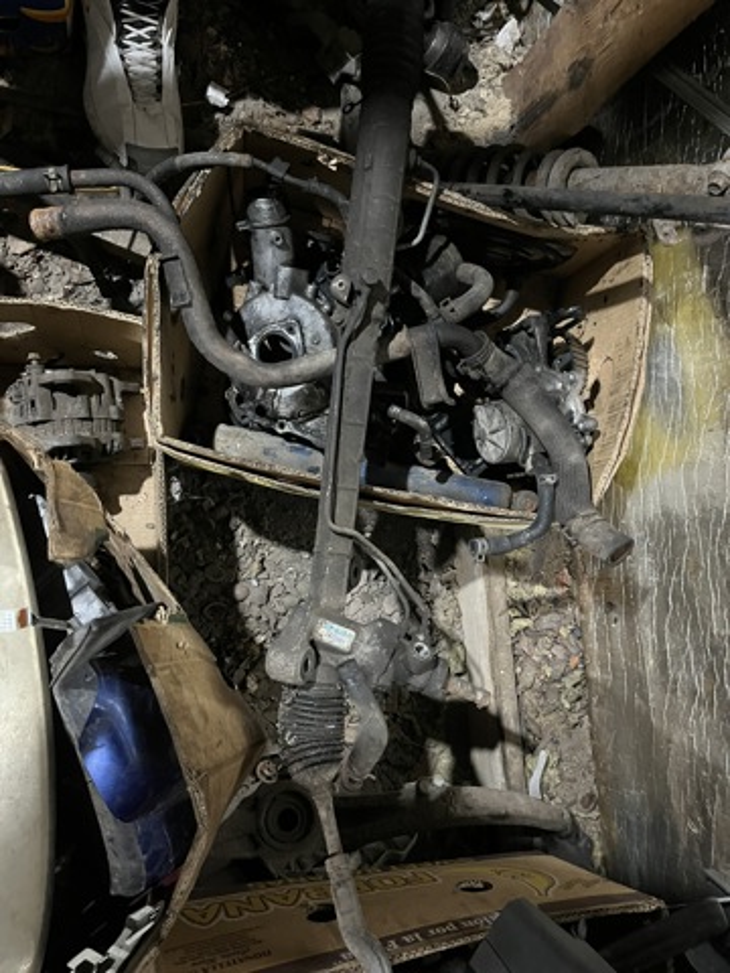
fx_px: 731
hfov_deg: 53.1
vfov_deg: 67.3
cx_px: 365
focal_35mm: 26
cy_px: 486
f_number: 1.6
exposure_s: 1/25
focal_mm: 5.1
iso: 800
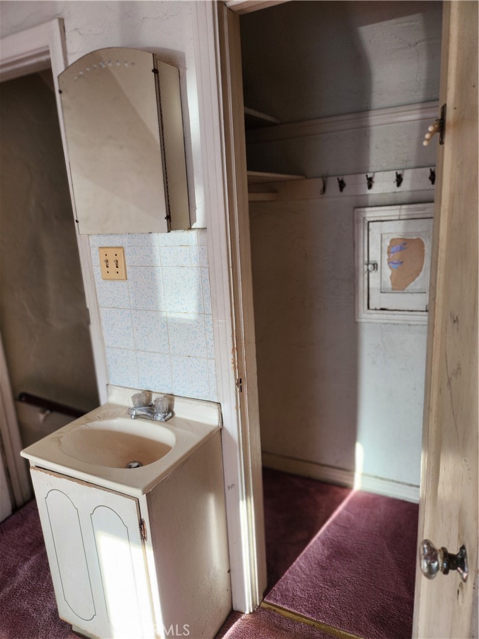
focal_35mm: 24
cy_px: 320
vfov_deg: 71.6
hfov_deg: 56.8
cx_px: 240
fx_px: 443
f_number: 1.8
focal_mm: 5
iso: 125
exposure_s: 1/120
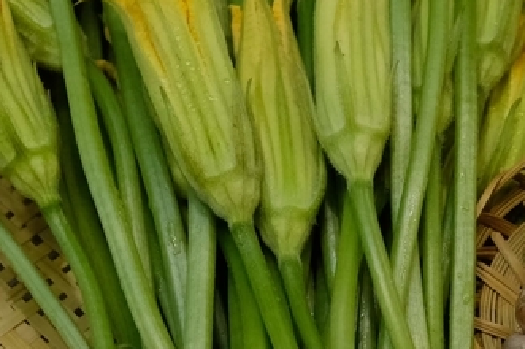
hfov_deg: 20.7
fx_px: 1428
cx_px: 376
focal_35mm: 98
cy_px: 133
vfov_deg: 13.9
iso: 2000
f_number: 5.6
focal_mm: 18
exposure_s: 1/80
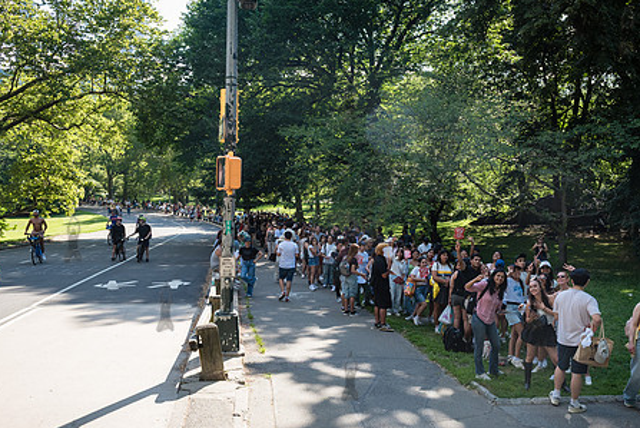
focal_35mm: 35
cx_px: 349
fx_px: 623
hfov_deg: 54.3
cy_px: 237
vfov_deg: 37.9
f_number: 5.6
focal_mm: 27
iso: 500
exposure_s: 1/500
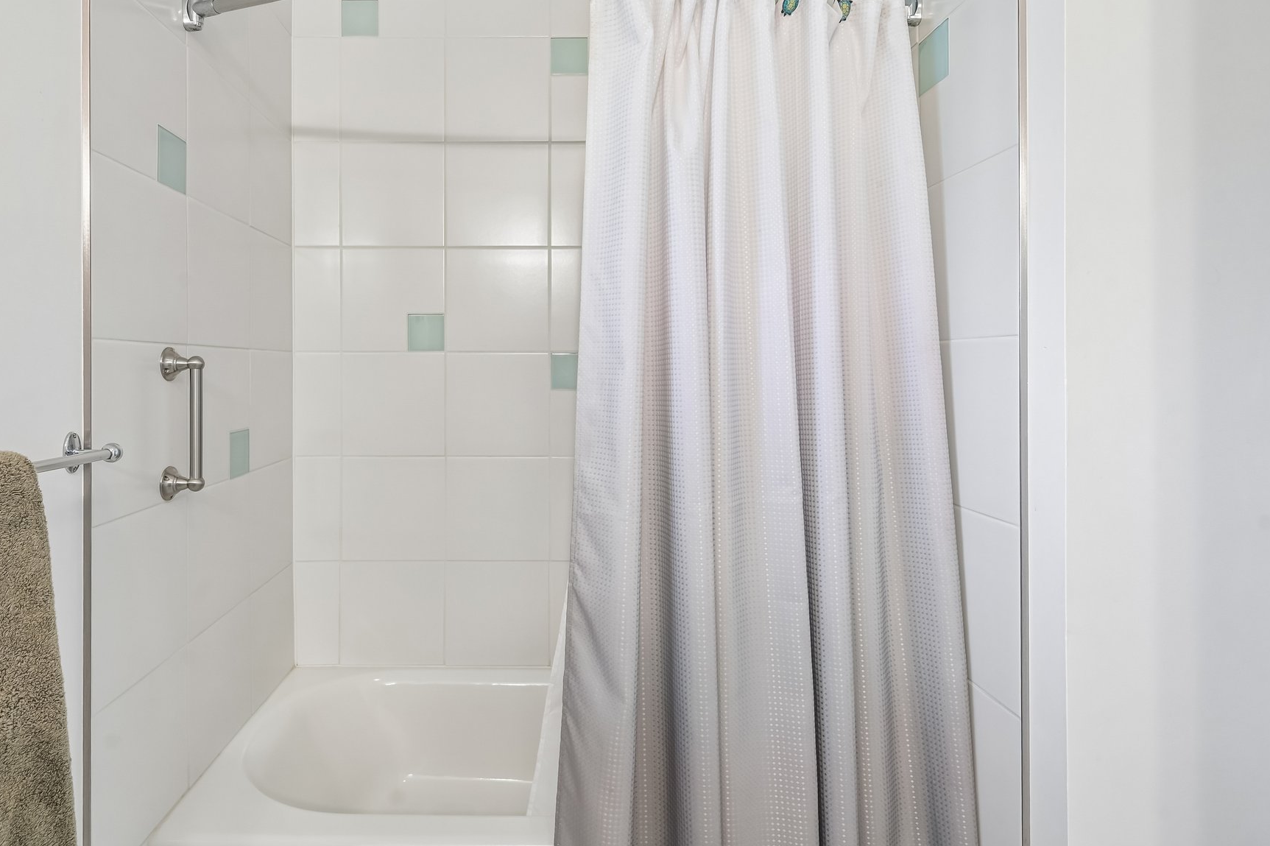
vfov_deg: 64.1
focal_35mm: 19
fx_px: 670
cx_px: 550
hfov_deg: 86.4
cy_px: 348
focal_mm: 16
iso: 360
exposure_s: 1/15
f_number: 8
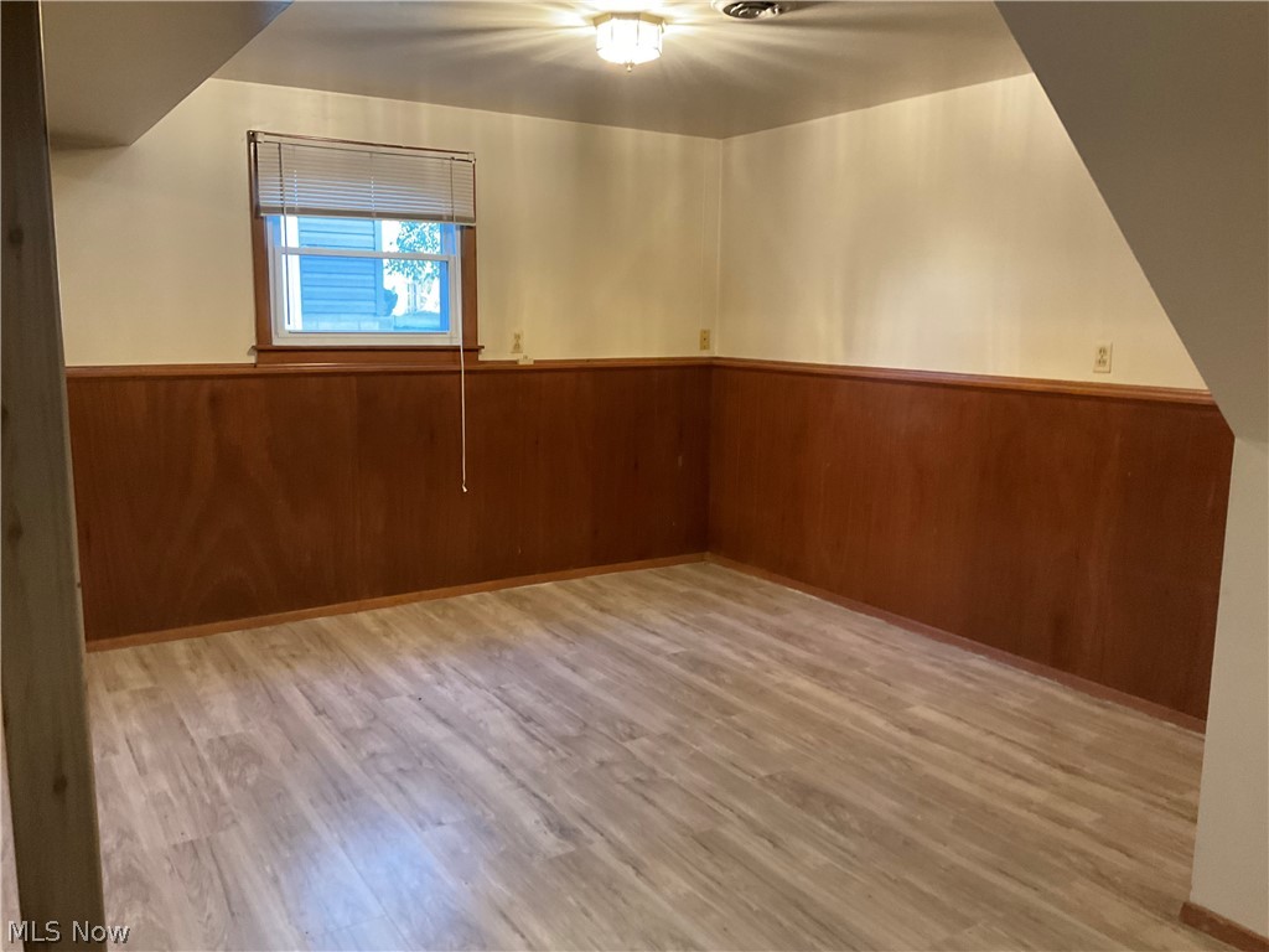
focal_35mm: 29
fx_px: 1063
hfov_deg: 61.7
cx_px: 634
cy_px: 476
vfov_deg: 48.2
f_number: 1.8
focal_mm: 3
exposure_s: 1/40
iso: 250
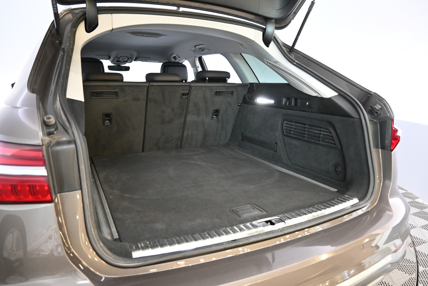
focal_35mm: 24
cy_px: 143
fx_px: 285
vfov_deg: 53.1
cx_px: 214
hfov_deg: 73.7
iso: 2500
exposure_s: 1/25
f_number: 3.5
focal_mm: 16
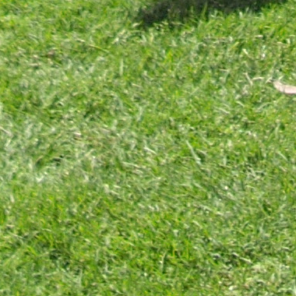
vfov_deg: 4.6
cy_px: -840
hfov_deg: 4.9
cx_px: 298
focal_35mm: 354
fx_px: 3425
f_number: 2.8
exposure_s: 1/400
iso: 64
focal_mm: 7.9
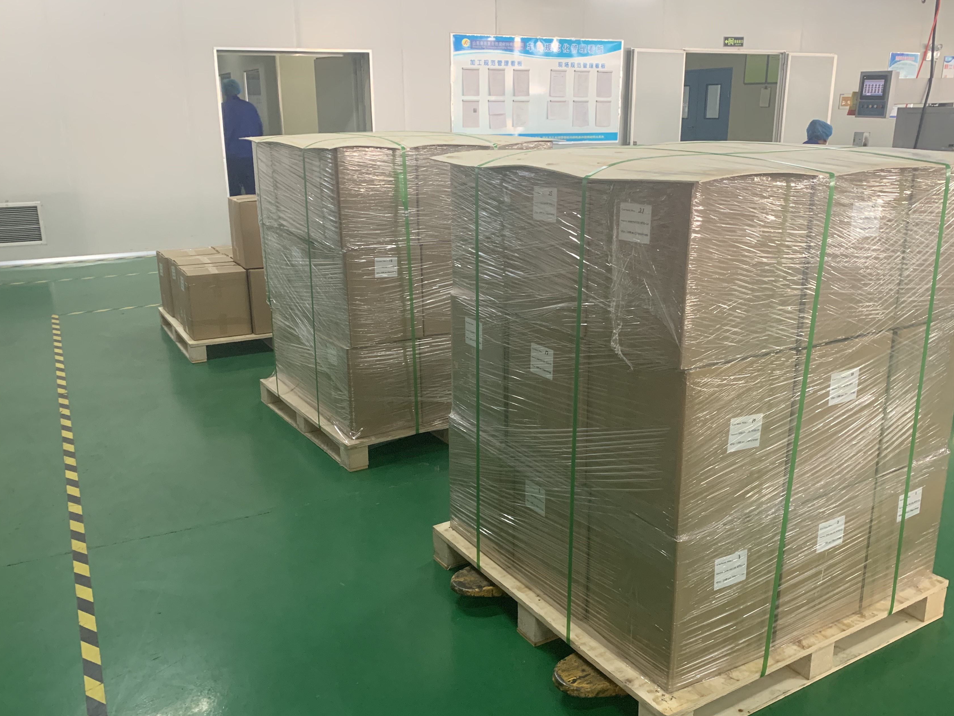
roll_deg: -0.5
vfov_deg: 45.4
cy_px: 384
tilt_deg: -18.6
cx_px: 475
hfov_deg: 58.4
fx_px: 854
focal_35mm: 31
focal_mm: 4.25
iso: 320
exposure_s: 1/60
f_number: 1.8
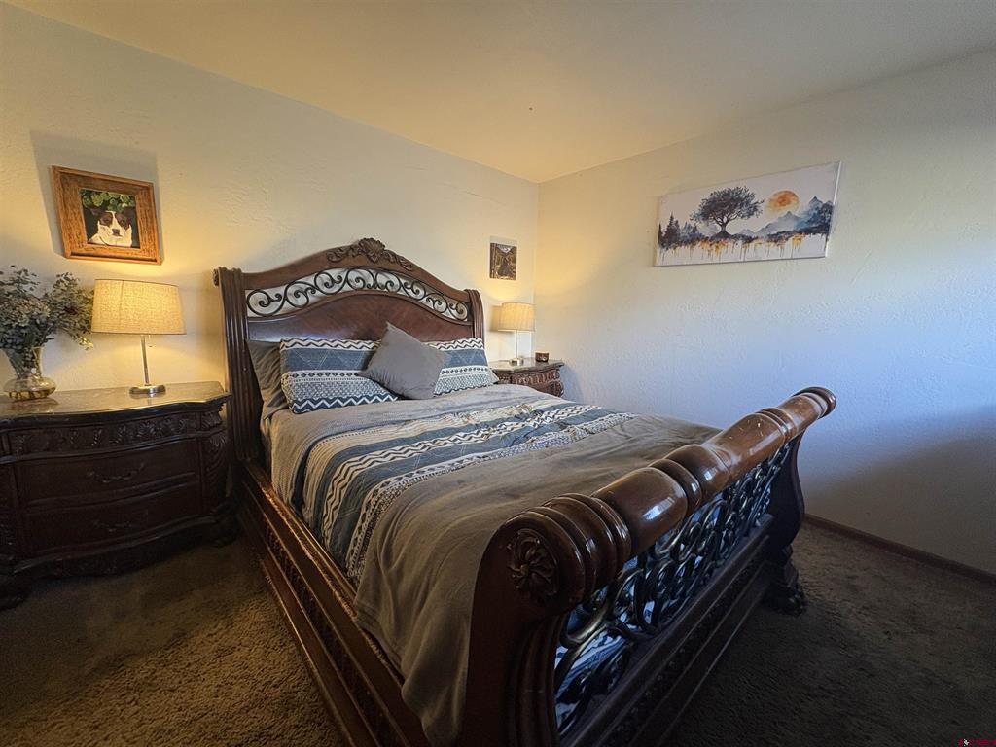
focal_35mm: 14
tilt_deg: -8.8
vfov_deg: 85.7
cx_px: 498
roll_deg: -1.5
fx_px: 403
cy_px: 374
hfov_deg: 102.1
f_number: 2.2
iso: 200
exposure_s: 1/60
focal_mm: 2.22
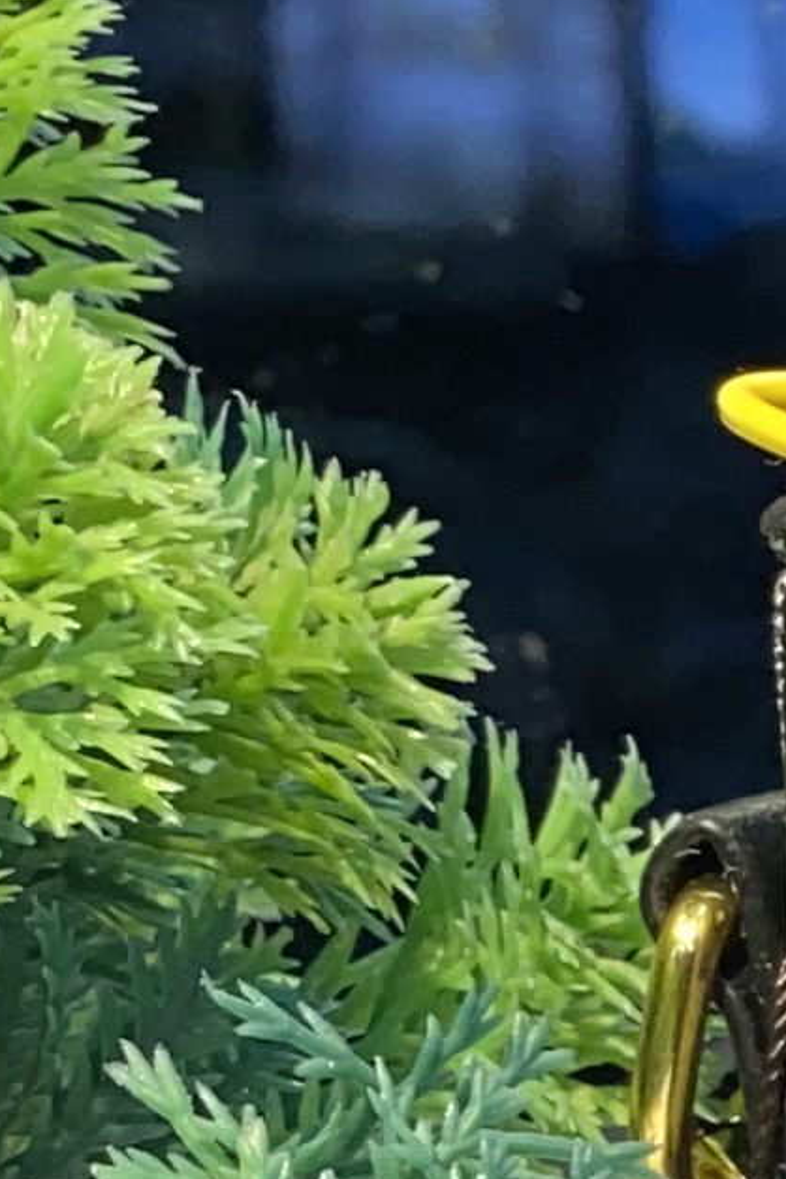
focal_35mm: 174
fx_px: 5698
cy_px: 1444
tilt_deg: -12.3
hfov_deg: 6.8
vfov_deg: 11.6
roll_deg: -1.6
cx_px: 2715
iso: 32
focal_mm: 4.25
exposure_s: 1/124
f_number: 1.8
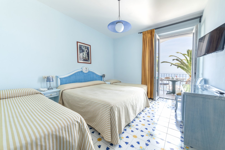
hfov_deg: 104.3
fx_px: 87
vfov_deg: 81.1
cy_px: 75
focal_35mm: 14
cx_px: 112
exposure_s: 1/125
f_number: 11
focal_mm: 14
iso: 200
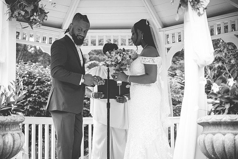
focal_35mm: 71
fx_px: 469
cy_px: 80
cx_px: 119
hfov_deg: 28.5
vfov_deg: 19.2
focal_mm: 70
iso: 1250
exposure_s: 1/100
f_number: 4
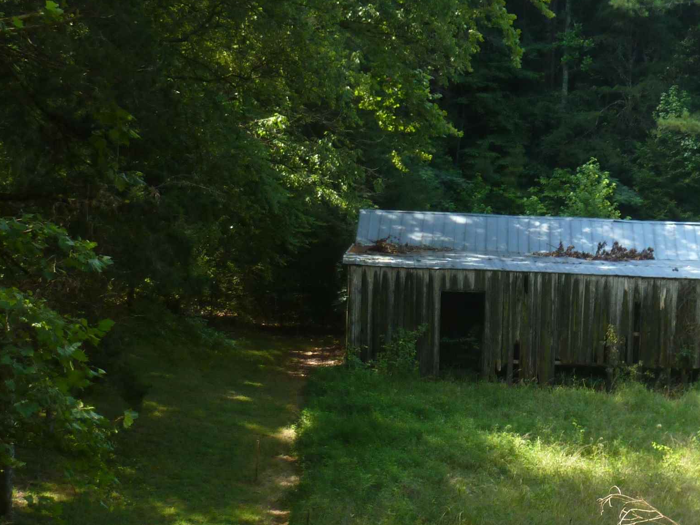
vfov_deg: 12.1
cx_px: 683
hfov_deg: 15.9
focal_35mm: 122
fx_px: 2467
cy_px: 477
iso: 100
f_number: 4.5
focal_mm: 10.9
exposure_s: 1/80
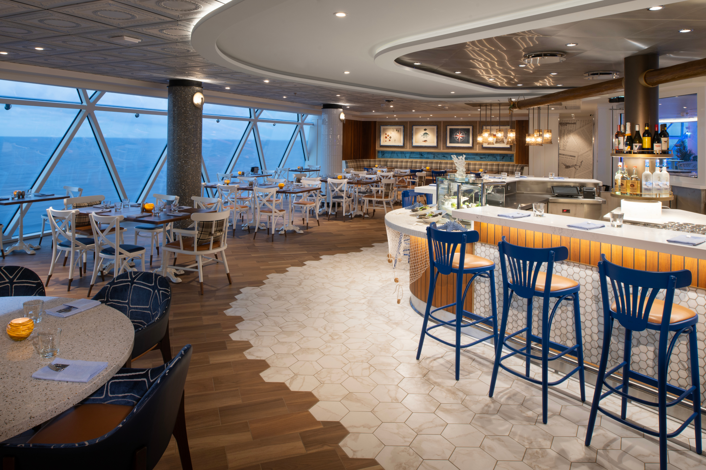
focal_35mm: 24
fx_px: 471
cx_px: 353
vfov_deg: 53.1
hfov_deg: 73.7
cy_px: 235
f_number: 13
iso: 100
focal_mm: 24
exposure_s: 6
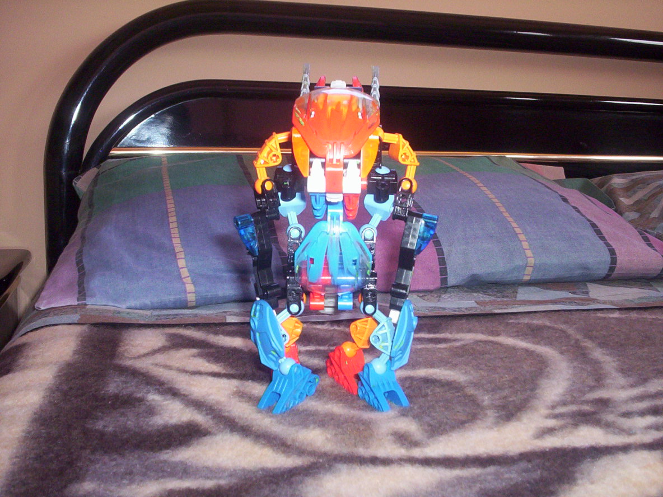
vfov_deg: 37.7
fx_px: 728
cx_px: 332
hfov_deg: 49.0
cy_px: 248
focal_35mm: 38
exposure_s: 1/60
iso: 140
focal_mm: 4.99
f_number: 4.5
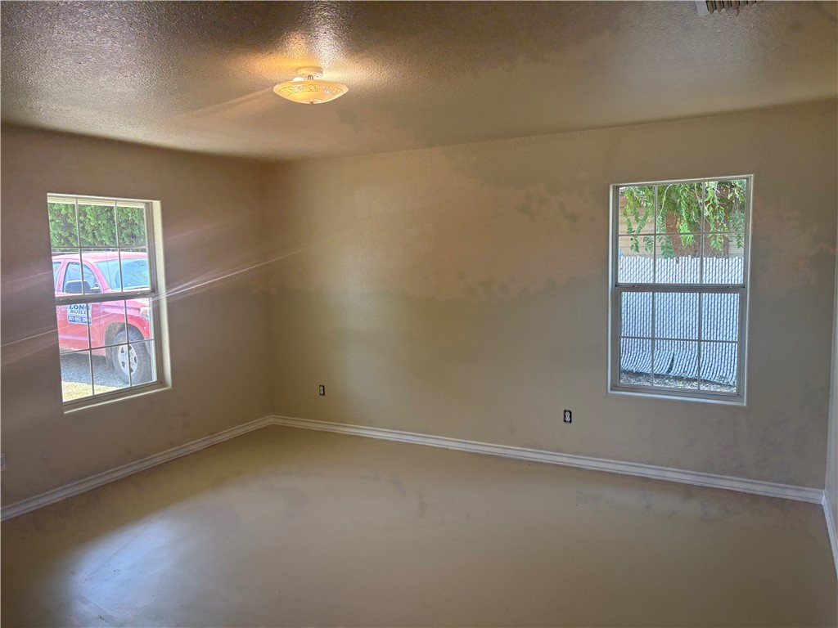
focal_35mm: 26
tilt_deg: -3.7
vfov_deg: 53.1
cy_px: 314
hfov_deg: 67.3
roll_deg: +2.3
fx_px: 629
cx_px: 419
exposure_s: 1/194
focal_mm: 5.96
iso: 125
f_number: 1.6
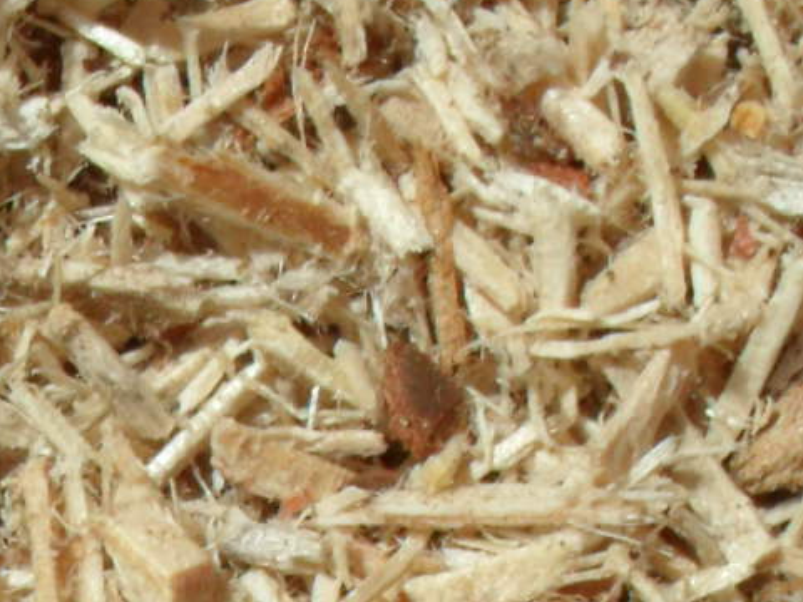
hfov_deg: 10.1
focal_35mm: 189
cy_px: 1306
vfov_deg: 7.5
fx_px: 4384
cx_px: -443
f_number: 8.4
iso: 100
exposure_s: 1/500
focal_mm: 6.3
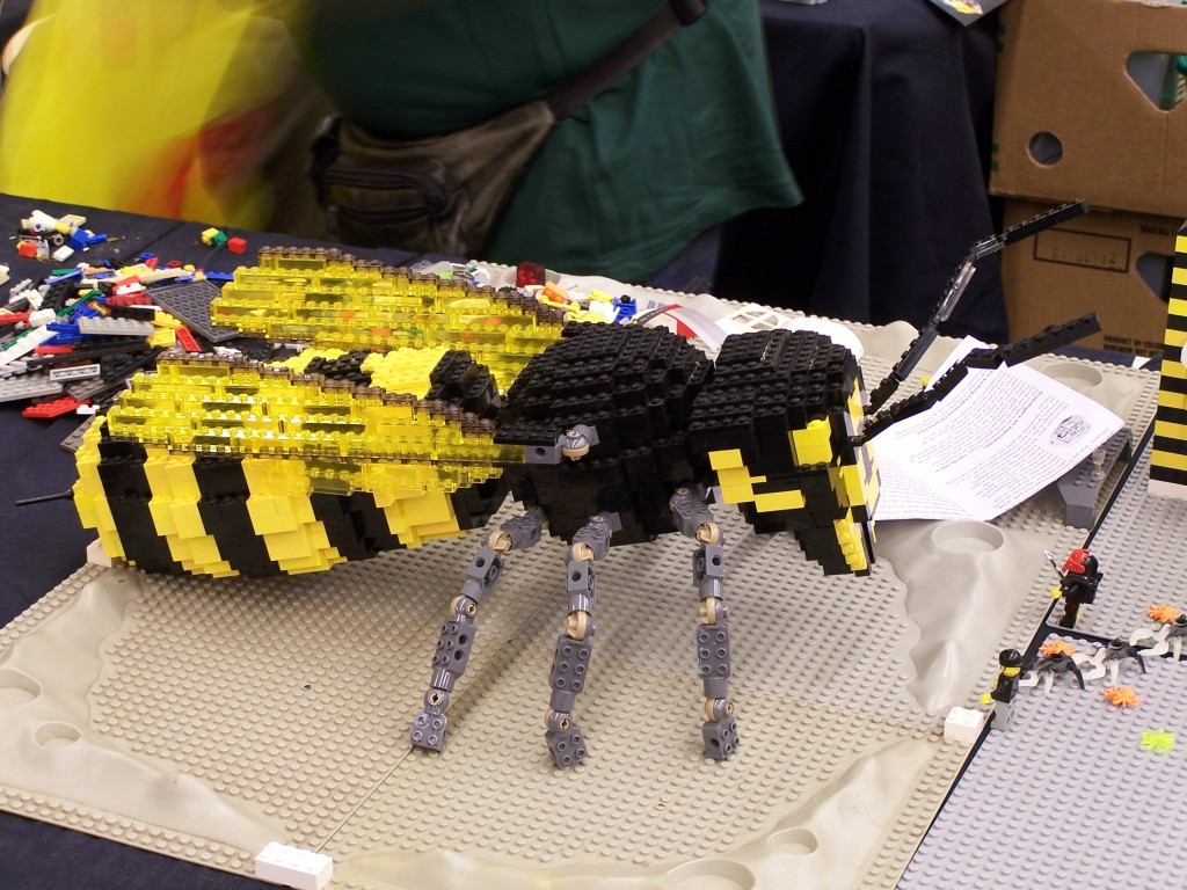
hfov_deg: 26.0
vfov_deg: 19.6
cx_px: 594
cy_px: 445
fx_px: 2572
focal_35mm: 75
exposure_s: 1/2
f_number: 3.2
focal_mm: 12.4
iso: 80
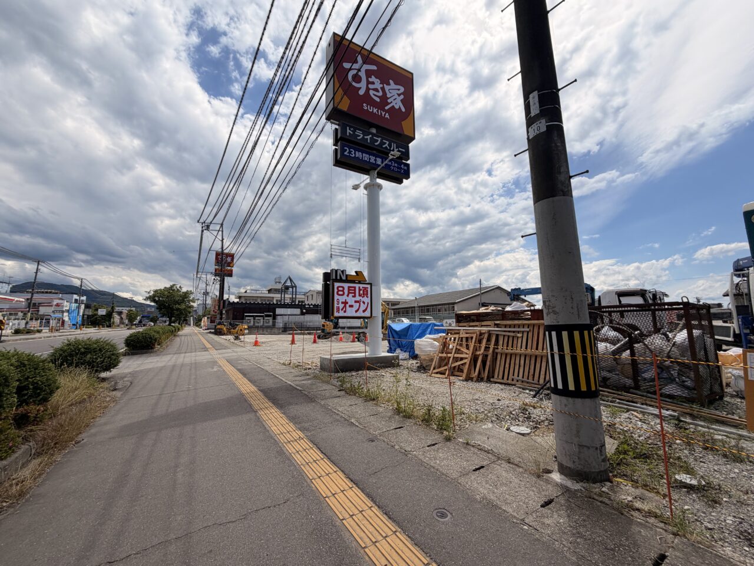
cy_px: 283
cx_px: 377
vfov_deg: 85.7
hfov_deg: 102.1
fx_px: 305
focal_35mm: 14
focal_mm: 2.22
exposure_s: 1/1613
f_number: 2.2
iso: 20
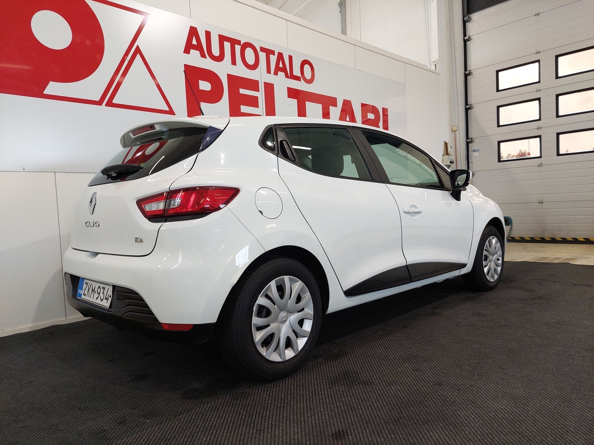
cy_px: 222
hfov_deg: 69.4
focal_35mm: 25
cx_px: 297
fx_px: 429
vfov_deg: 54.9
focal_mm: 5.23
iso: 80
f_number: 1.8
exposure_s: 1/50
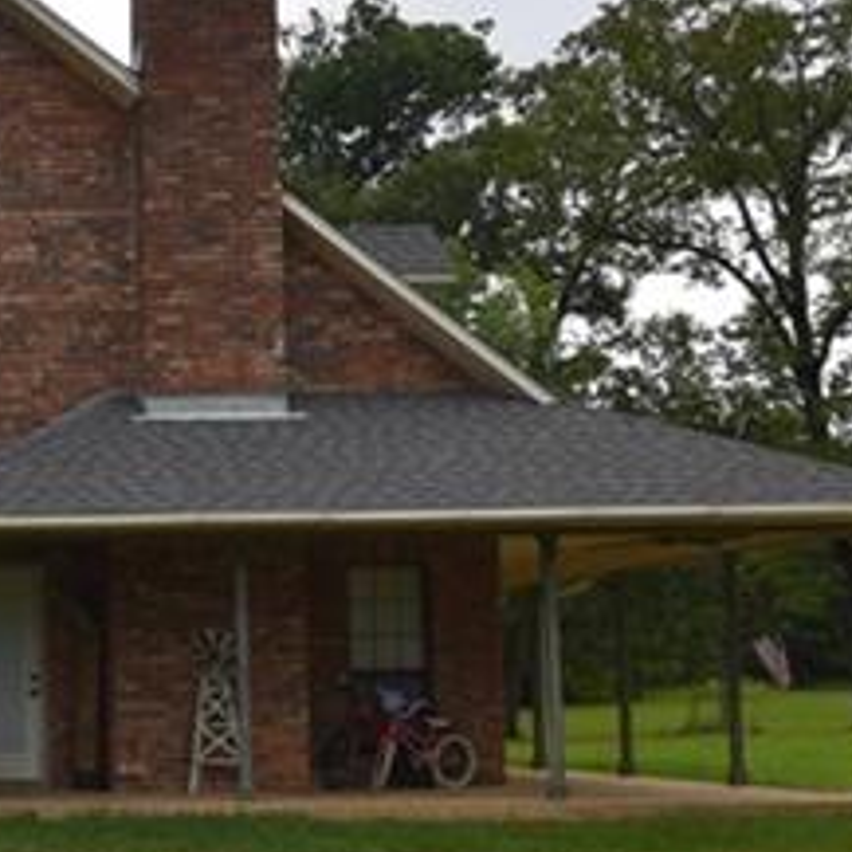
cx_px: -314
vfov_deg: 28.3
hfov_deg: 24.3
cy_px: 616
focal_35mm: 60
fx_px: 1671
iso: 100
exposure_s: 1/200
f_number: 10
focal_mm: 10
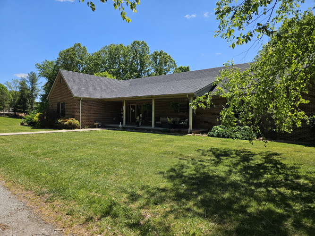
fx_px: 209
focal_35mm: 23
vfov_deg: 58.9
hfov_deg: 73.9
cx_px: 158
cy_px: 118
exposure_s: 1/1751
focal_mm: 5.4
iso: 25
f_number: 1.8
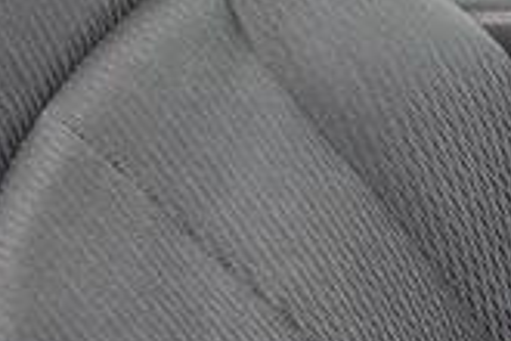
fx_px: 1320
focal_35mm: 93
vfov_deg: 14.7
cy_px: 140
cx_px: 802
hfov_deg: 18.8
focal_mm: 6.3
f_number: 1.7
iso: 400
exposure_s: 1/120
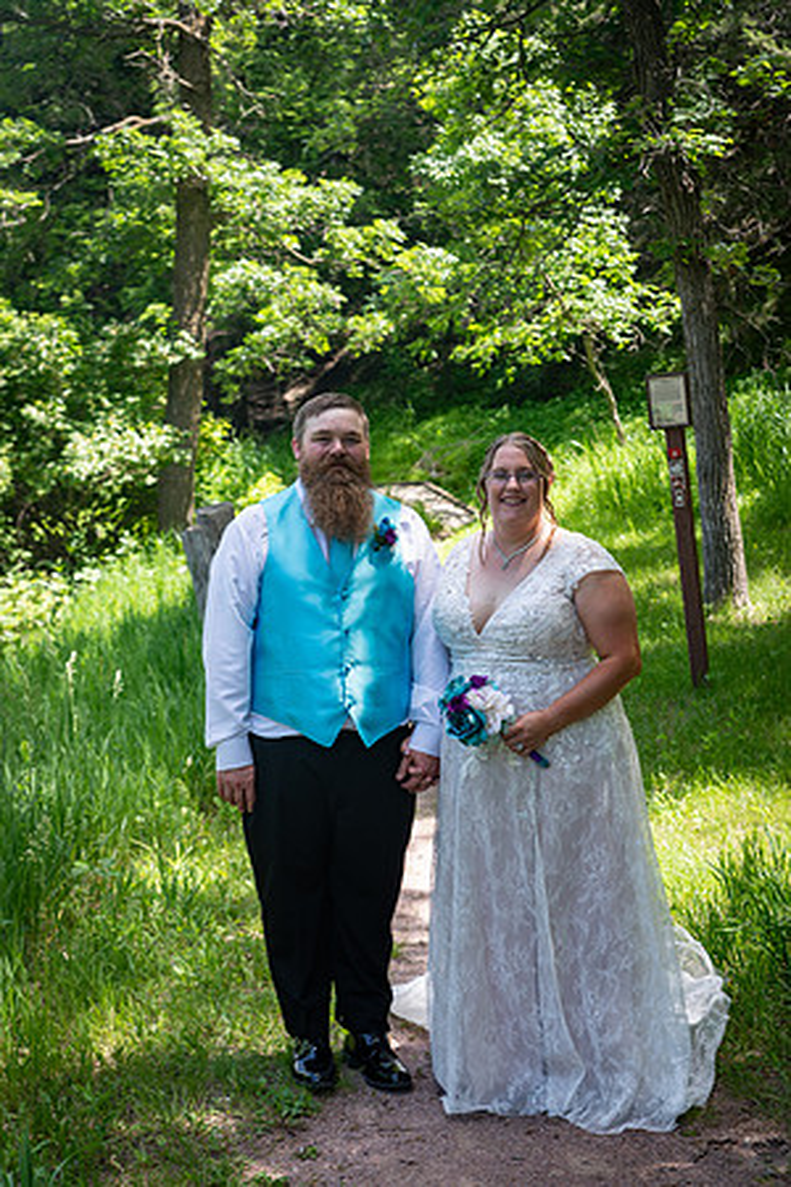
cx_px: 396
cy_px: 594
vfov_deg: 34.5
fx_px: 1911
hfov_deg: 23.4
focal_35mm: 58
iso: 100
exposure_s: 1/125
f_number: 5
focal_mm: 58
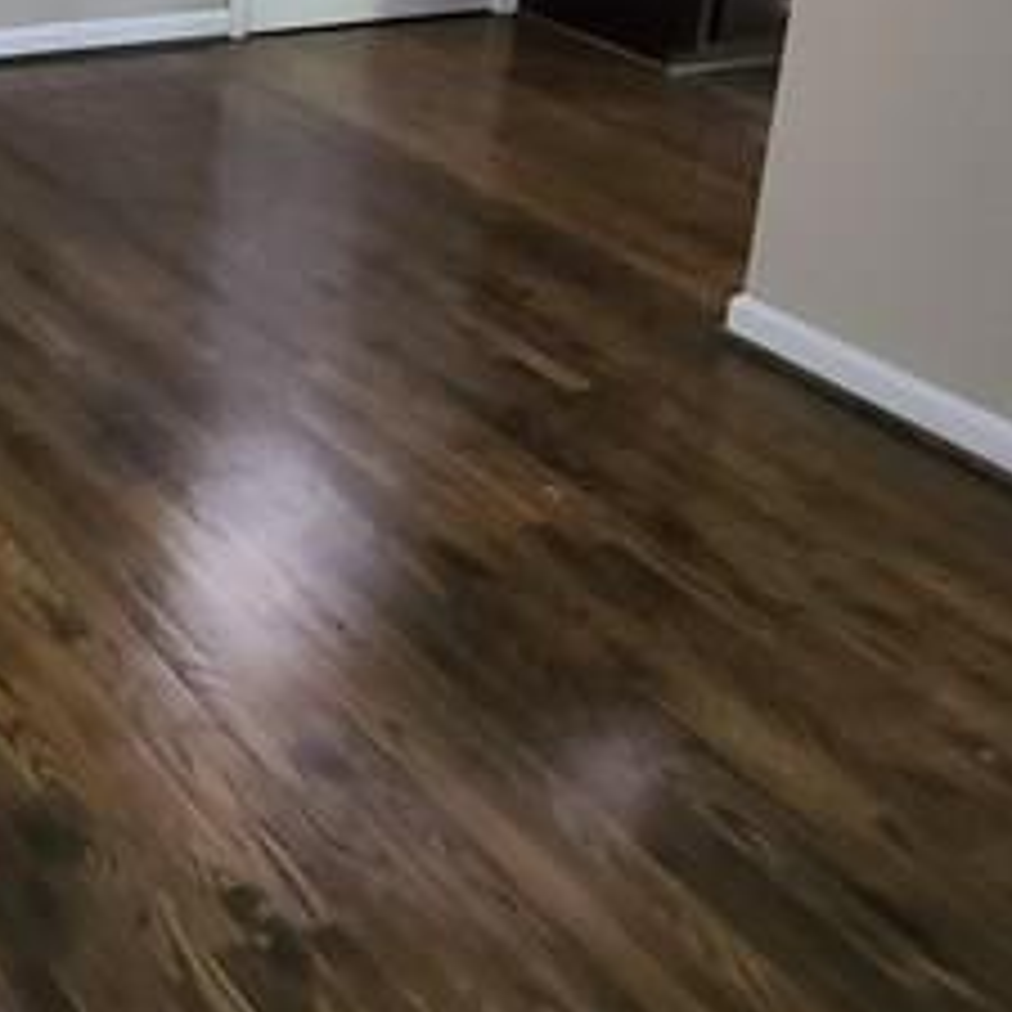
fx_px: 1621
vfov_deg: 30.6
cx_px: -454
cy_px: -126
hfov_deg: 26.5
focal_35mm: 49
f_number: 2.2
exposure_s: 1/29
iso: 320
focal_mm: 2.2
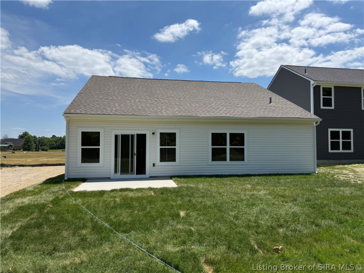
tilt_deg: +2.8
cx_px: 182
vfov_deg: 56.8
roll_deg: -0.1
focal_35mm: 24
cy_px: 136
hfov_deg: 71.6
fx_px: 252
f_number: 1.78
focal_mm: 6.76
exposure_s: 1/6711
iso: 80
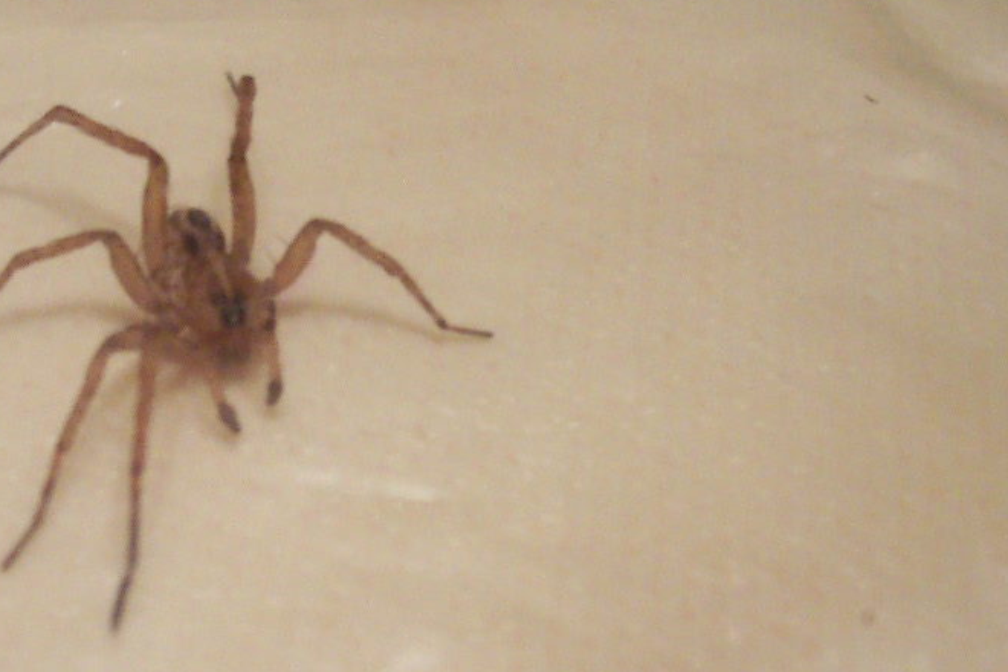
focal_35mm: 70
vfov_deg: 19.5
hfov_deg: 28.3
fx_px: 1960
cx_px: 215
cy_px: 334
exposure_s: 1/20
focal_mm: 5.6
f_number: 2.8
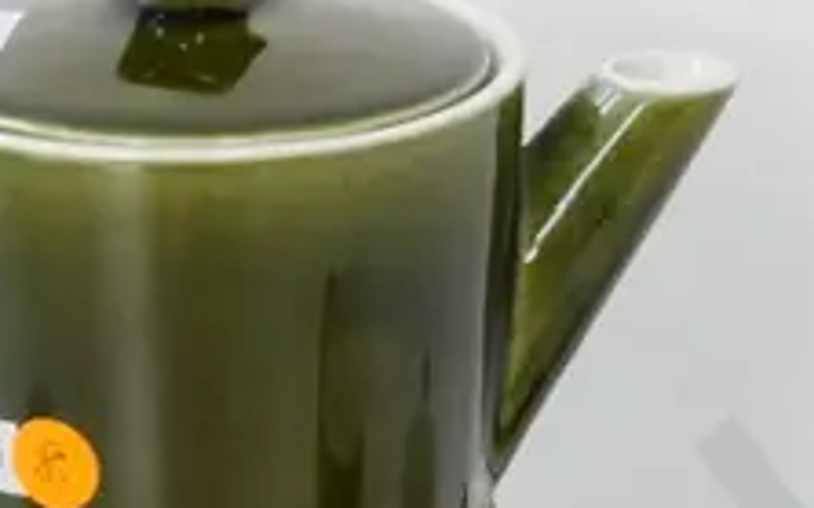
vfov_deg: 8.6
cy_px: 936
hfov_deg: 14.3
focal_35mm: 146
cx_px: 339
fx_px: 3236
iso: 3200
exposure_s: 1/100
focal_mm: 15
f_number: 4.6
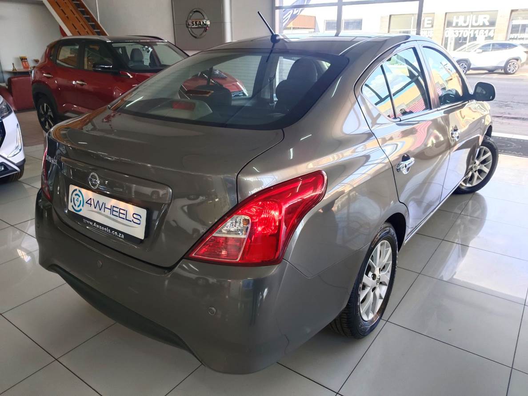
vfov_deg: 54.9
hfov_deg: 69.4
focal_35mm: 25
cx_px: 264
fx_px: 381
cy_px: 198
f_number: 1.79
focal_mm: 4.84
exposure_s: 1/100
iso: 489
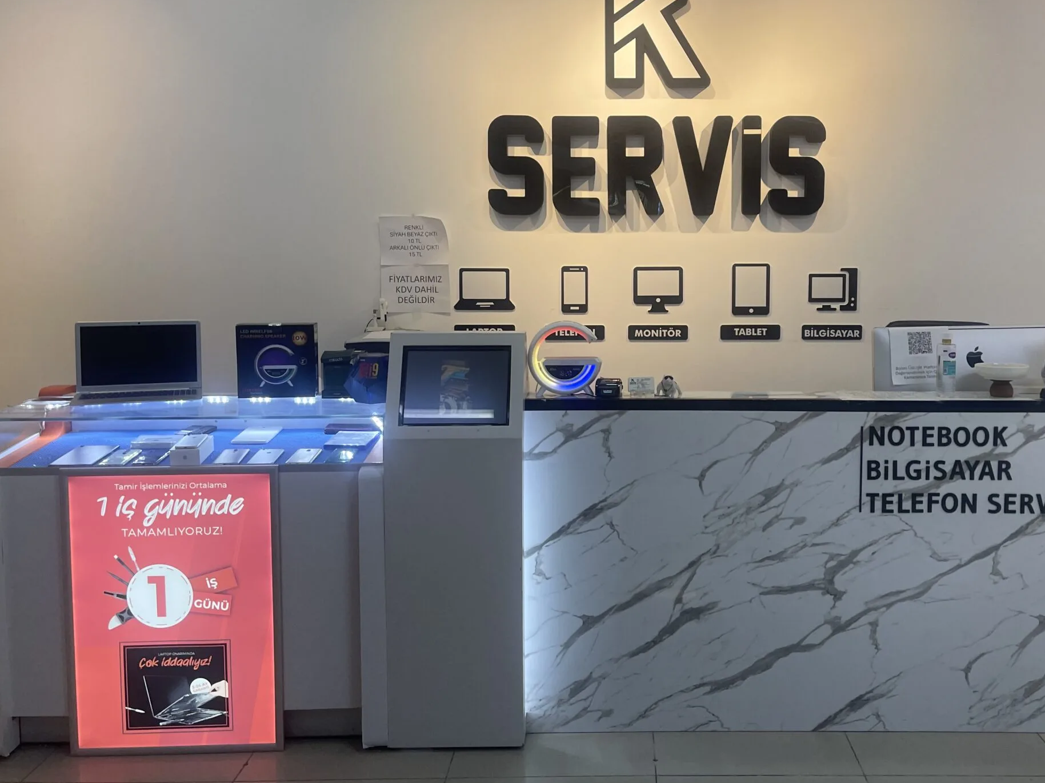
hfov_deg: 52.3
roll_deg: -1.3
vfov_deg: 40.6
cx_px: 631
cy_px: 334
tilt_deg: -3.7
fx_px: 1056
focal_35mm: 35
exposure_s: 1/100
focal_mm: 5.1
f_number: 1.6
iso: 64
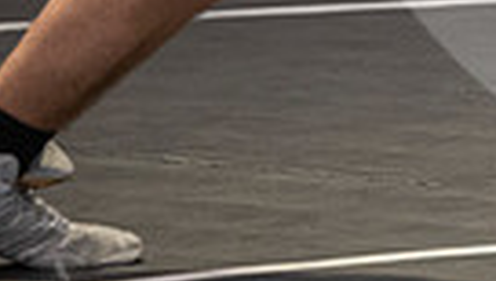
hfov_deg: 2.1
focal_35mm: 999
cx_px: 1166
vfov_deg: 1.2
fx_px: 13159
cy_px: -596
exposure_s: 1/1000
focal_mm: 175
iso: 3200
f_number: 2.8
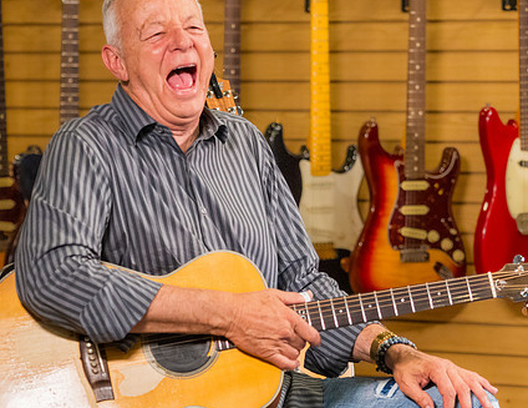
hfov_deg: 11.2
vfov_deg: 8.6
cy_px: 192
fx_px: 2697
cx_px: 231
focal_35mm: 175
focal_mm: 116
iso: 6400
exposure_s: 1/200
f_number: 4
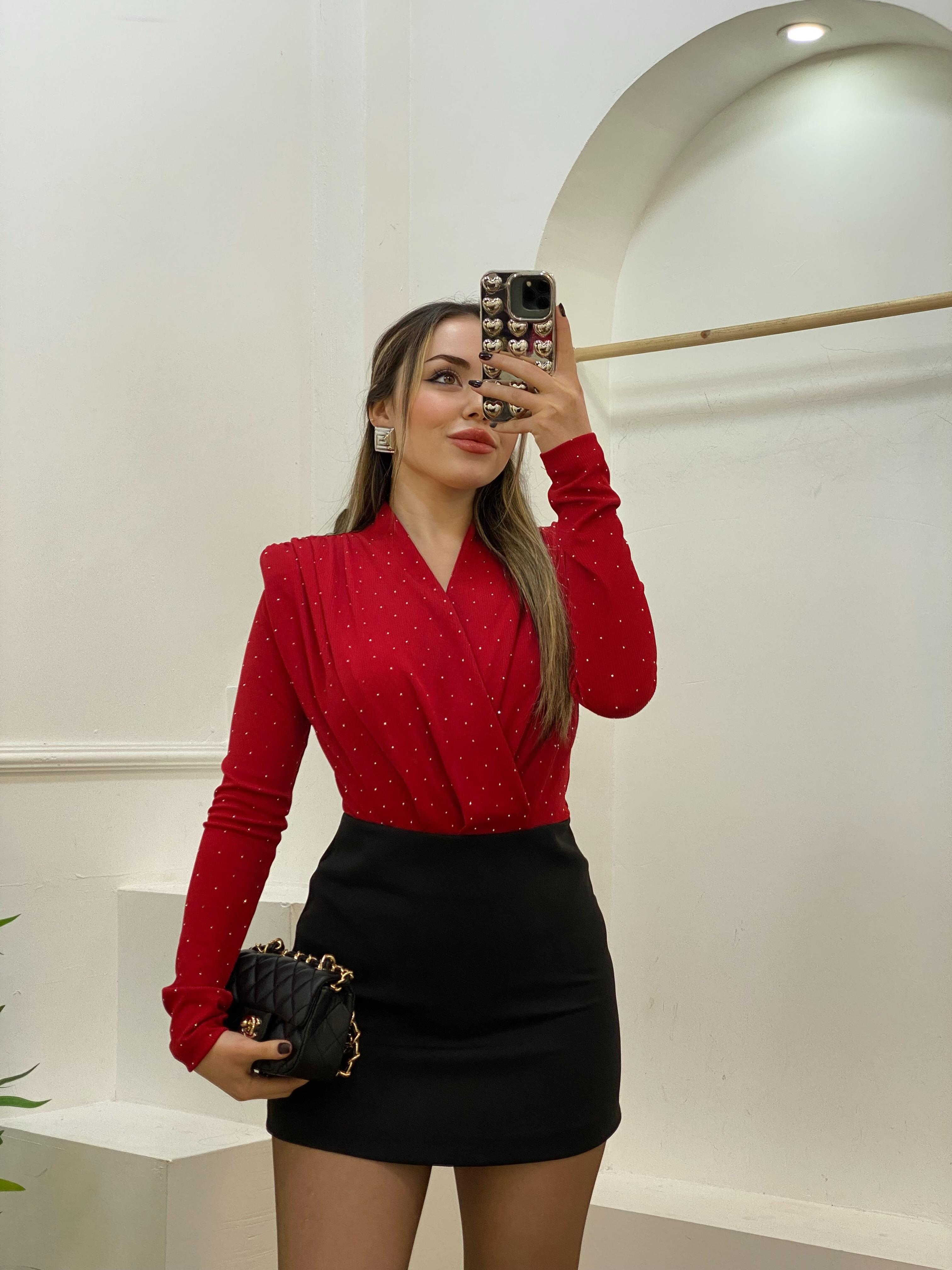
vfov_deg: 36.8
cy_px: 635
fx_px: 1907
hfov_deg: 28.0
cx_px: 476
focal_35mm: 52
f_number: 2
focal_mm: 6
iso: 64
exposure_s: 1/100
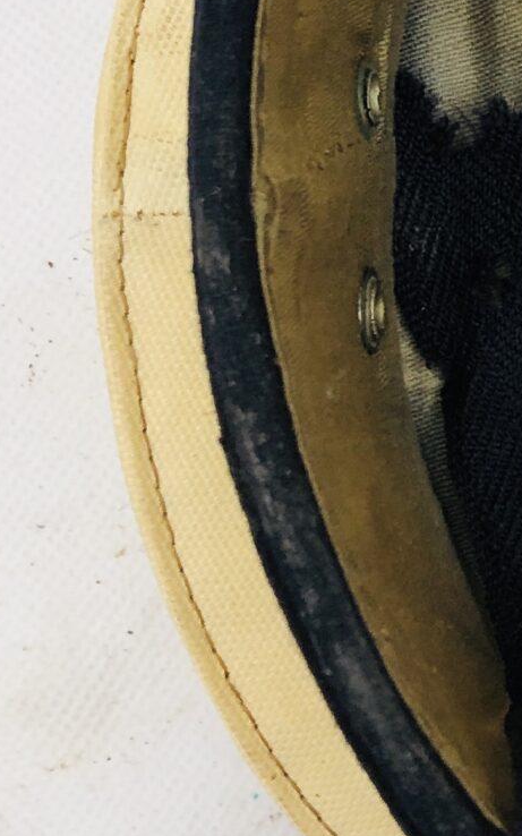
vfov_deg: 19.9
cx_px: 1073
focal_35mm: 103
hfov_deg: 11.4
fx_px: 2345
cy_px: 114
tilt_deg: -84.6
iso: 25
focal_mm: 3.99
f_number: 1.8
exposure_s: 1/50
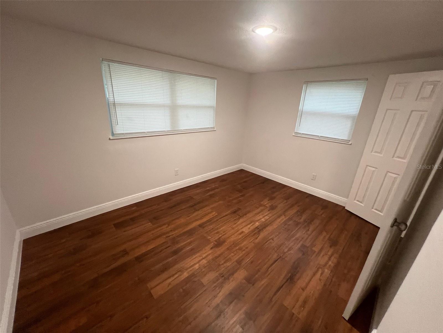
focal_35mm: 13
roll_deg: -2.8
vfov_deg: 89.9
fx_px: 166
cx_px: 222
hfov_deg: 106.2
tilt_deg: -20.6
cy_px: 166
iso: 400
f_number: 1.8
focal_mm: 1.57
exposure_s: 1/60
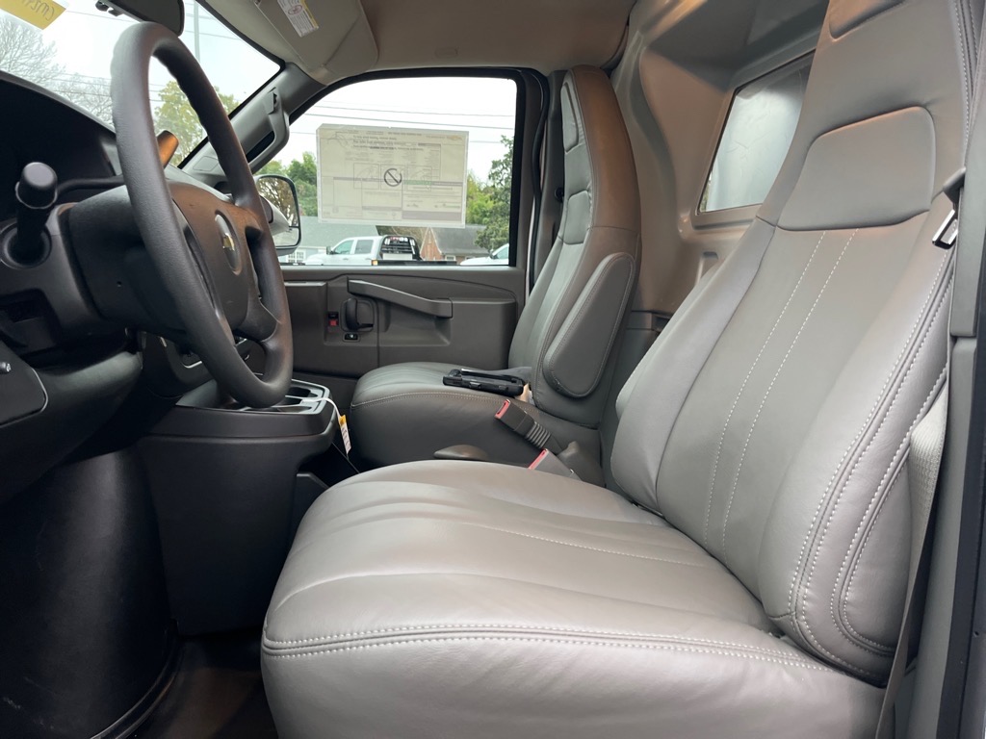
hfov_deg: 67.3
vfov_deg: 53.1
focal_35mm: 26
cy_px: 370
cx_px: 493
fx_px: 741
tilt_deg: -5.6
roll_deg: -2.5
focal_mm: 5.1
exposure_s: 1/60
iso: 200
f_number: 1.6
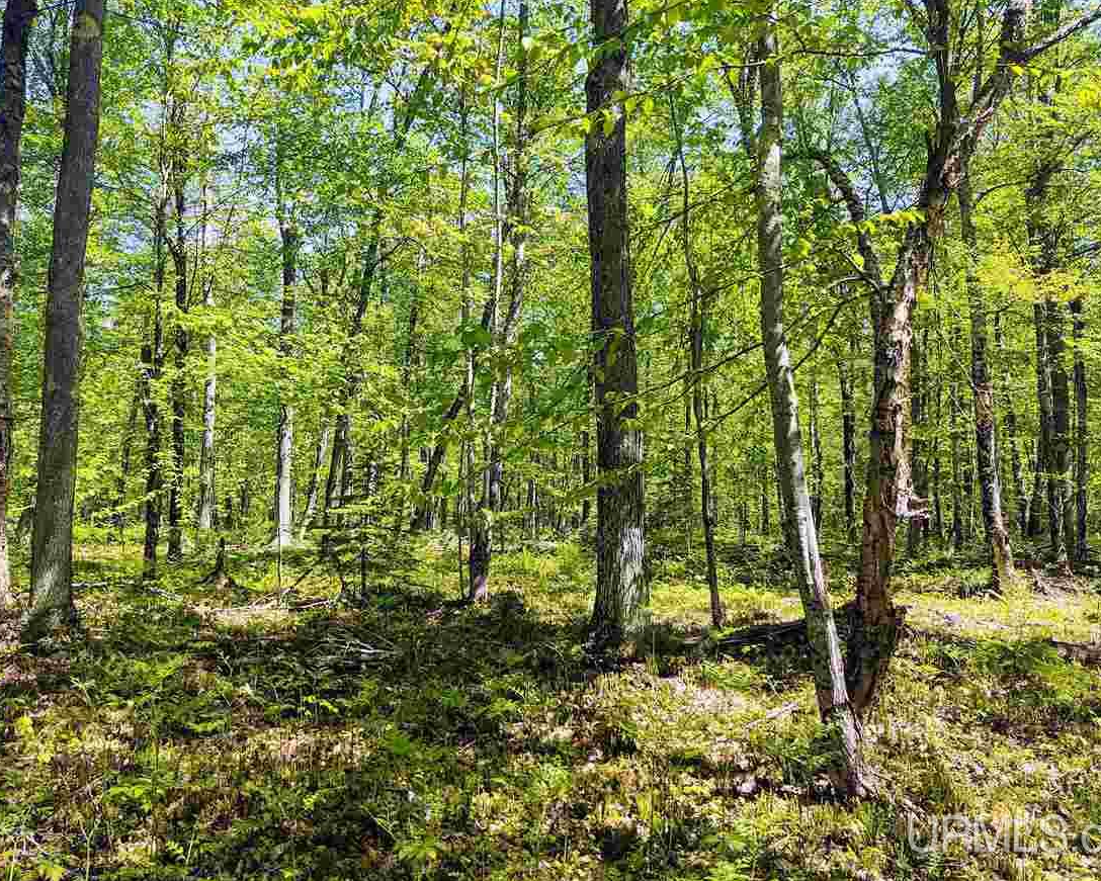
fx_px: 1010
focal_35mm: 31
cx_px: 539
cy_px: 399
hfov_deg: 57.2
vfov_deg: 47.1
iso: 100
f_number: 1.7
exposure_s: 1/1810
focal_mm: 4.75
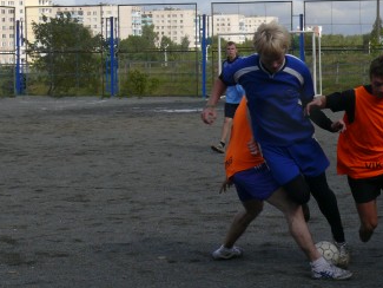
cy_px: 122
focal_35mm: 117
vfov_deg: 12.7
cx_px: 292
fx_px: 1295
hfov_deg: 16.7
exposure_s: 1/400
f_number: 5.6
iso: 100
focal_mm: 10.8
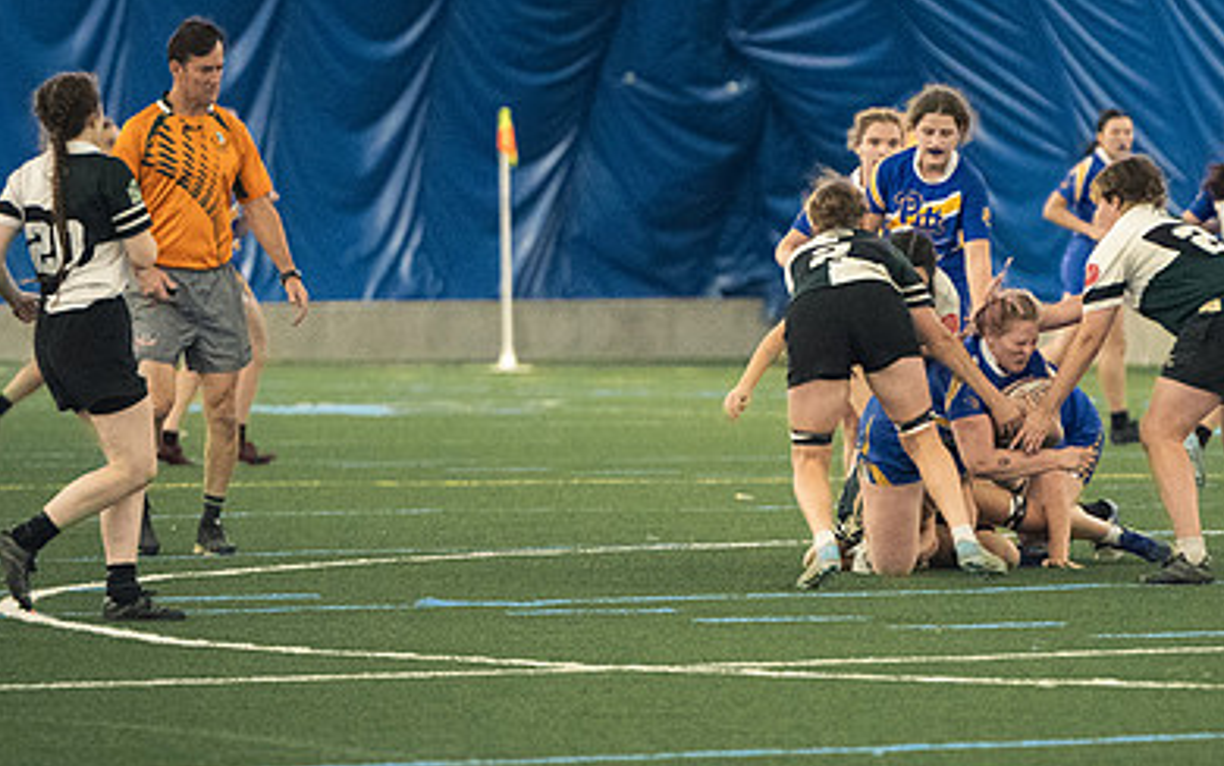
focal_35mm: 454
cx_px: 879
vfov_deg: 2.9
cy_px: 345
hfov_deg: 4.6
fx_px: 15149
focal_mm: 200
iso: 10000
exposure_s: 1/500
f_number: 2.8
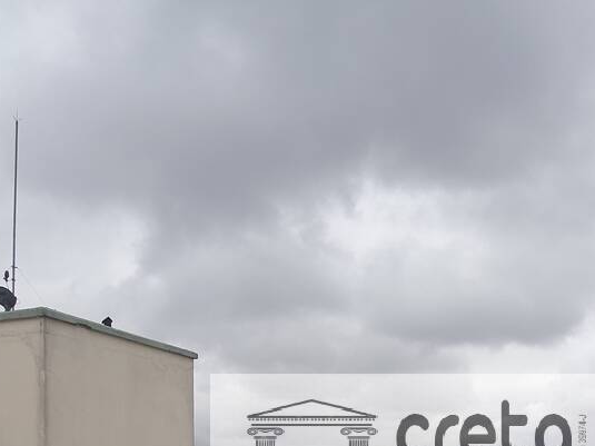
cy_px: 458
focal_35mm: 35
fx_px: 601
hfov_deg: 51.4
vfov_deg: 36.1
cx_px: 410
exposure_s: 1/1228
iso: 50
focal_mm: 1.8
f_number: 2.2
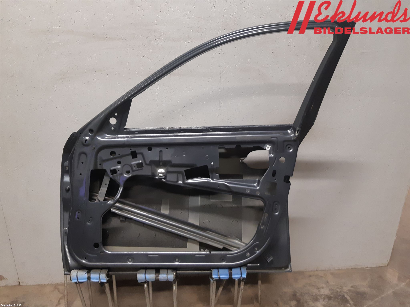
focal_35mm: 26
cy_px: 154
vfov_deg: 53.1
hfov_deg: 67.3
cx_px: 205
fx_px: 308
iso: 200
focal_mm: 3.93
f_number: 1.7
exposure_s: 1/50
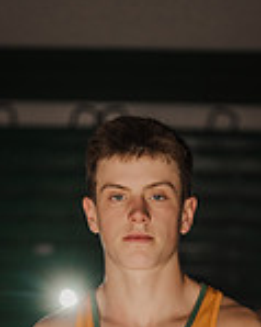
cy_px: 360
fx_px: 957
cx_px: 170
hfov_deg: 15.5
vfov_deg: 18.6
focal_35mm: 99
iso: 500
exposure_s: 1/125
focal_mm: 35
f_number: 2.2
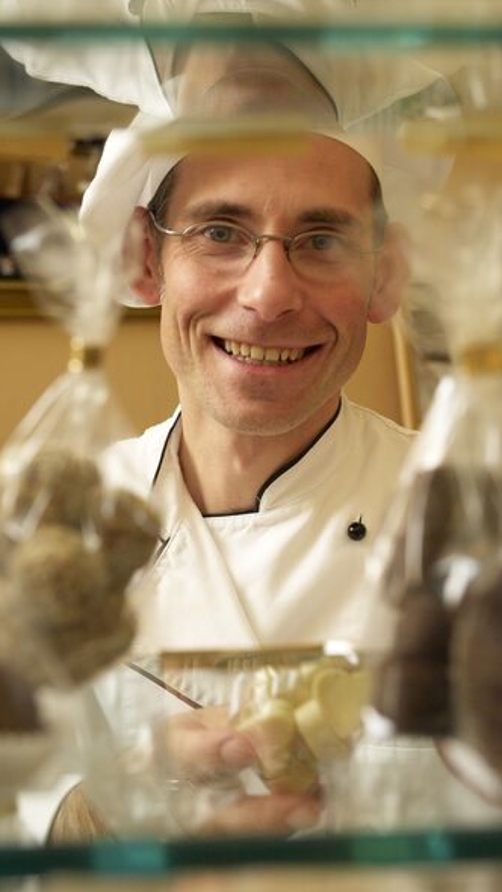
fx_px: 1514
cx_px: 277
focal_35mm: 64
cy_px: 451
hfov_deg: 18.8
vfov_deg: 32.8
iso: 500
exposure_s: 1/15
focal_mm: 40
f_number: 5
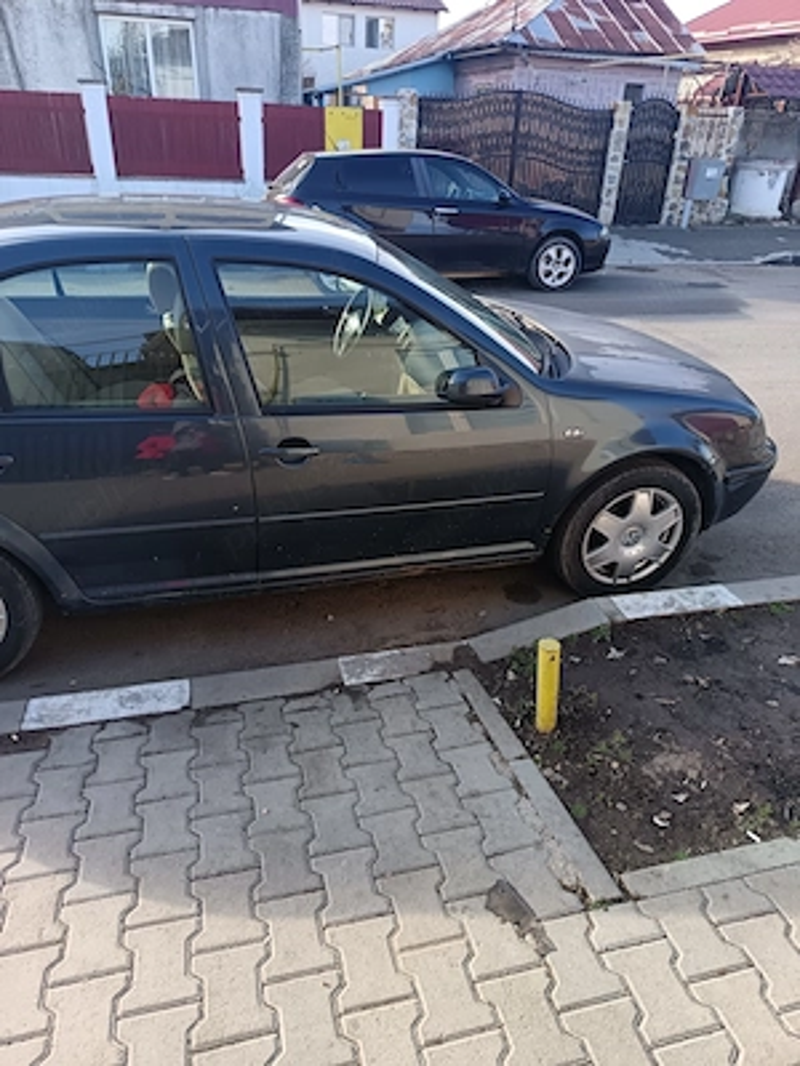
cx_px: 400
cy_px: 533
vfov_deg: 71.6
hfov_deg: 56.8
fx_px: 740
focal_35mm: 24
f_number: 1.75
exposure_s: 1/100
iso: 205
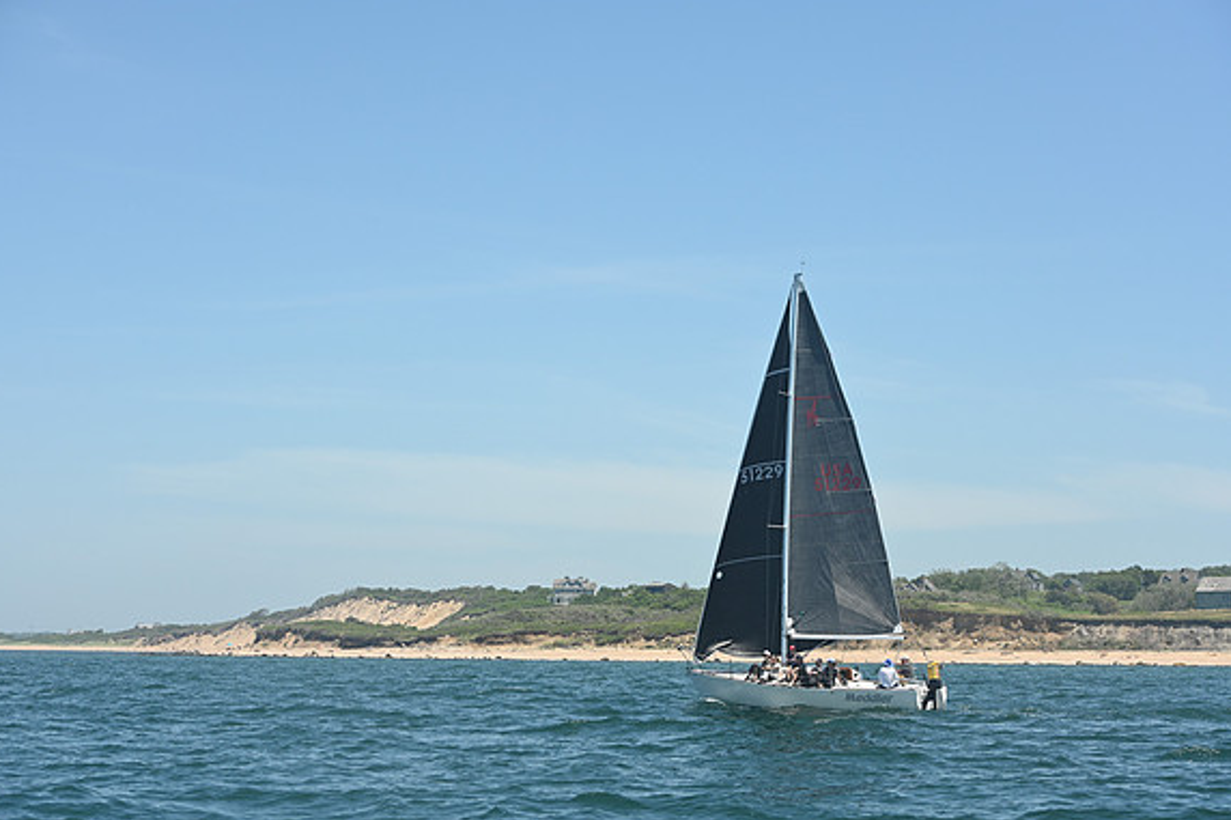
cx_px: 611
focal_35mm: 71
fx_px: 2427
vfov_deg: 19.2
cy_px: 408
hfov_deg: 28.5
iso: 320
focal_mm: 70
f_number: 7.1
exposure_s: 1/1000
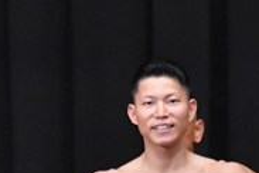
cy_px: 332
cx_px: 9
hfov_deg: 2.2
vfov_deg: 1.5
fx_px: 6618
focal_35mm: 920
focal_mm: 145
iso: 8000
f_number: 5.6
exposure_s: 1/400
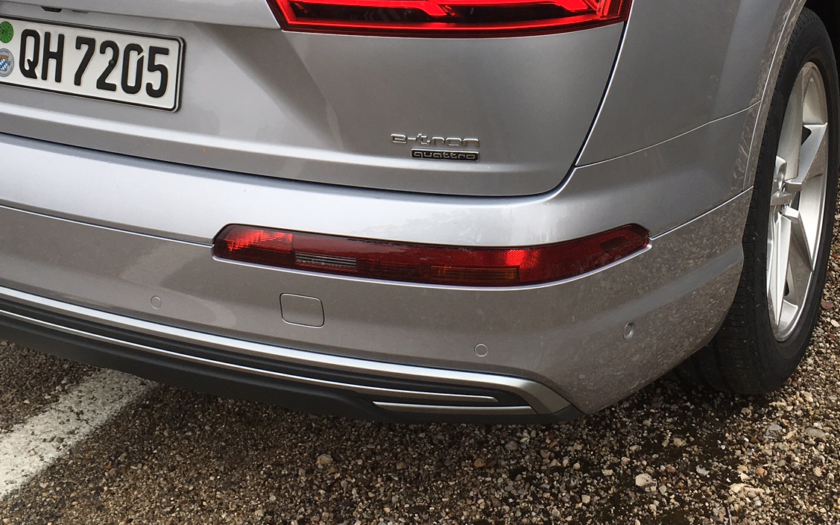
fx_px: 1259
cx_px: 449
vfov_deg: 22.8
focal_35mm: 55
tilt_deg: -19.9
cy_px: 30
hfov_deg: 36.9
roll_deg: -0.4
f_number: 2.2
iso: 25
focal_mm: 4.15
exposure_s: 1/705
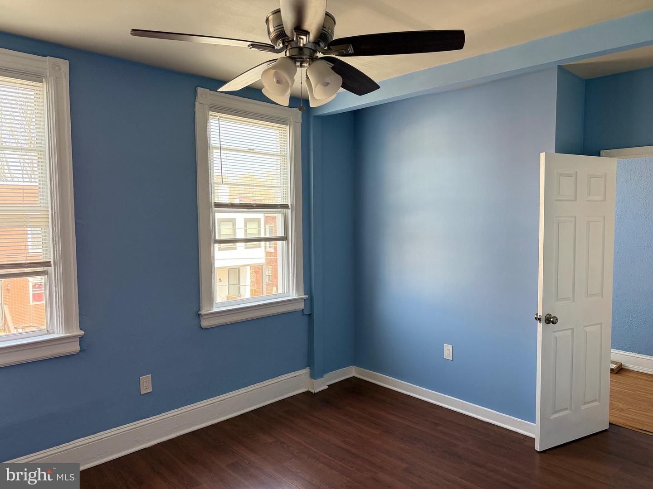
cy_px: 244
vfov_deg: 56.8
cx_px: 326
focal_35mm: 24
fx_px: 453
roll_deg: +0.7
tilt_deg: -3.2
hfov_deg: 71.6
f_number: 1.78
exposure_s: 1/241
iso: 200
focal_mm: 6.76
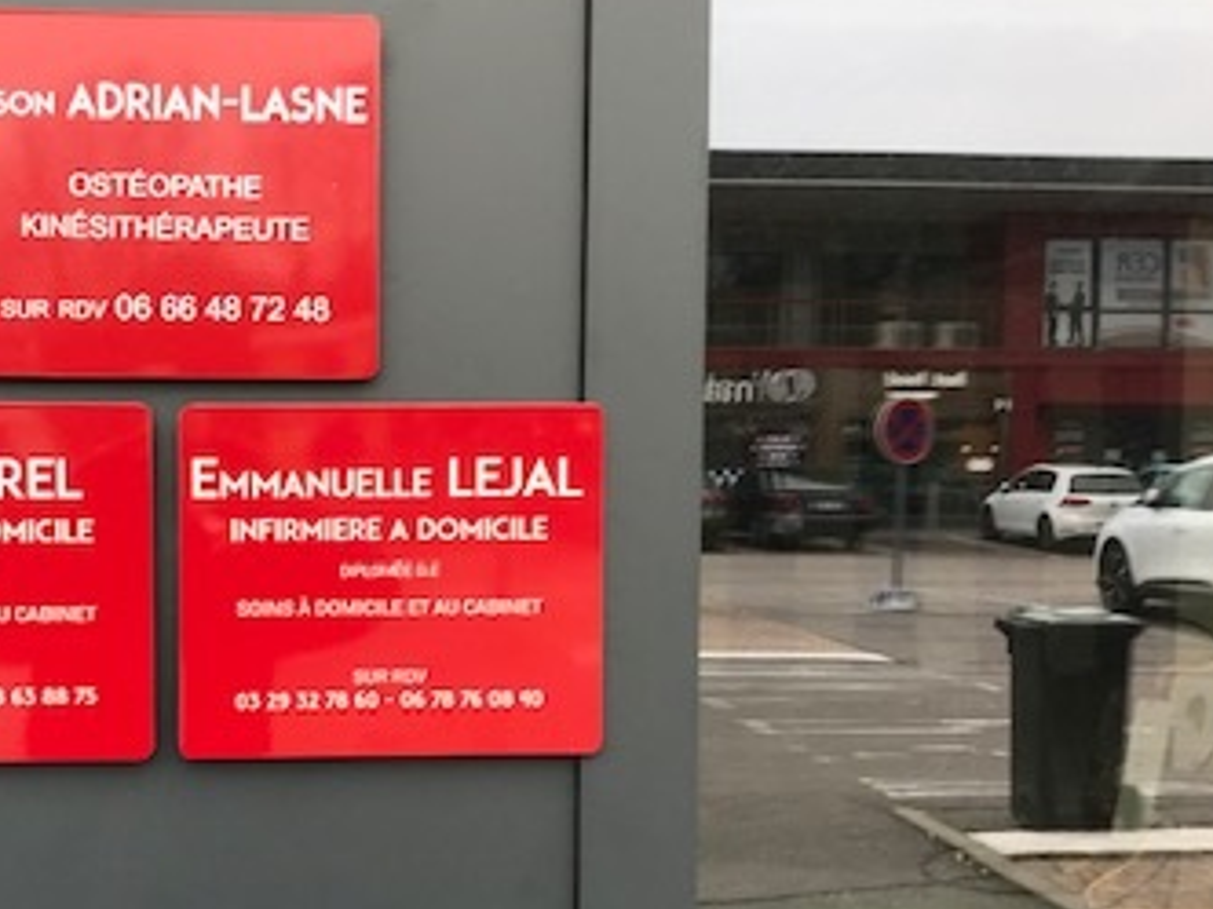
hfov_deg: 34.9
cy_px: 562
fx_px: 1892
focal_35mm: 54
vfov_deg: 27.0
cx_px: 332
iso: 20
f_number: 1.8
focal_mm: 3.99
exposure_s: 1/50
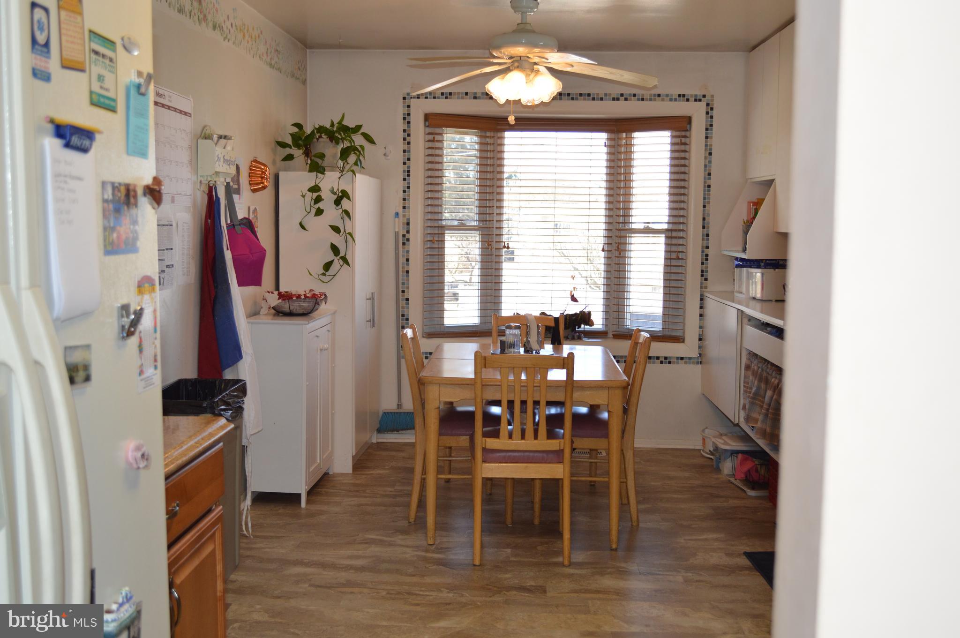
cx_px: 480
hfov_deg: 49.6
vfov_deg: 34.1
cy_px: 319
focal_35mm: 39
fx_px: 1039
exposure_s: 1/125
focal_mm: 26
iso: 400
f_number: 4.2
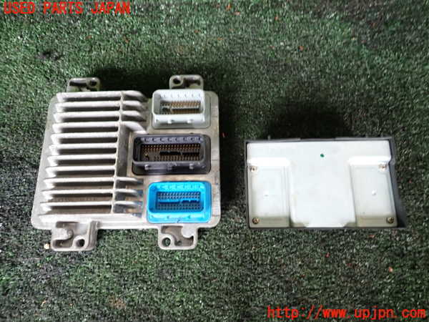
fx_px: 310
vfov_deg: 54.9
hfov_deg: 69.4
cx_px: 214
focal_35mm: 25
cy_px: 161
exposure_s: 1/30
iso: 200
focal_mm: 4.5
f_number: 2
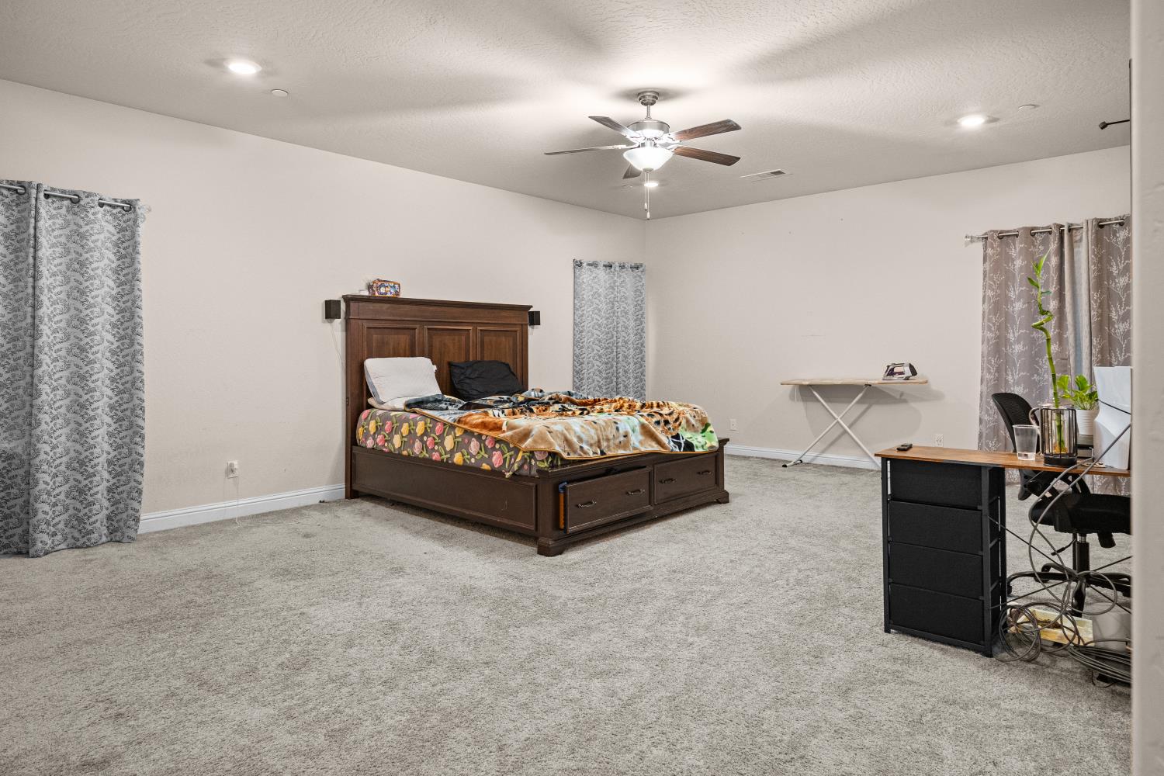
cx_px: 582
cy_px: 388
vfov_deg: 61.9
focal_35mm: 20
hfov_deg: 84.0
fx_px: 647
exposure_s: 1/13
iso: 2500
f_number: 8
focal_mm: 20
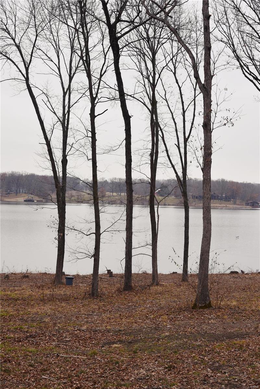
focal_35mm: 55
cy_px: 194
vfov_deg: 36.2
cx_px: 130
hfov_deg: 24.6
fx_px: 595
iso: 200
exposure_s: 1/250
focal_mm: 55
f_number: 8
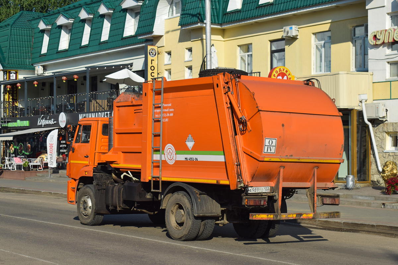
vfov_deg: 21.6
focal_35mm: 63
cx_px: 199
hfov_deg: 31.9
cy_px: 132
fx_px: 696
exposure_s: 1/1000
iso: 200
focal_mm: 42
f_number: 7.1
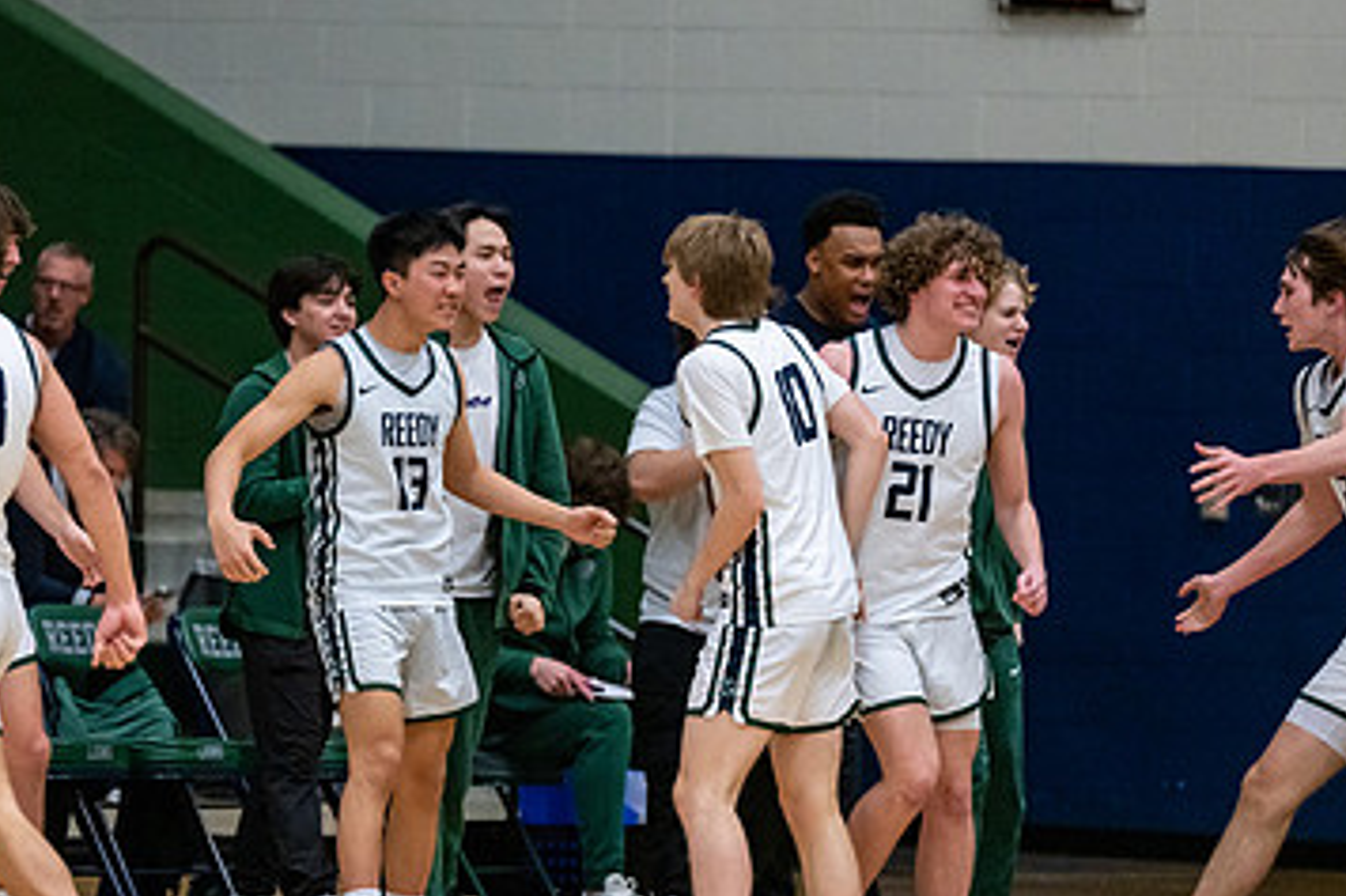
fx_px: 12183
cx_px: 533
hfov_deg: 6.3
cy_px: 456
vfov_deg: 4.2
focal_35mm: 326
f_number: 2.8
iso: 4000
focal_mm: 200
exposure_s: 1/1000
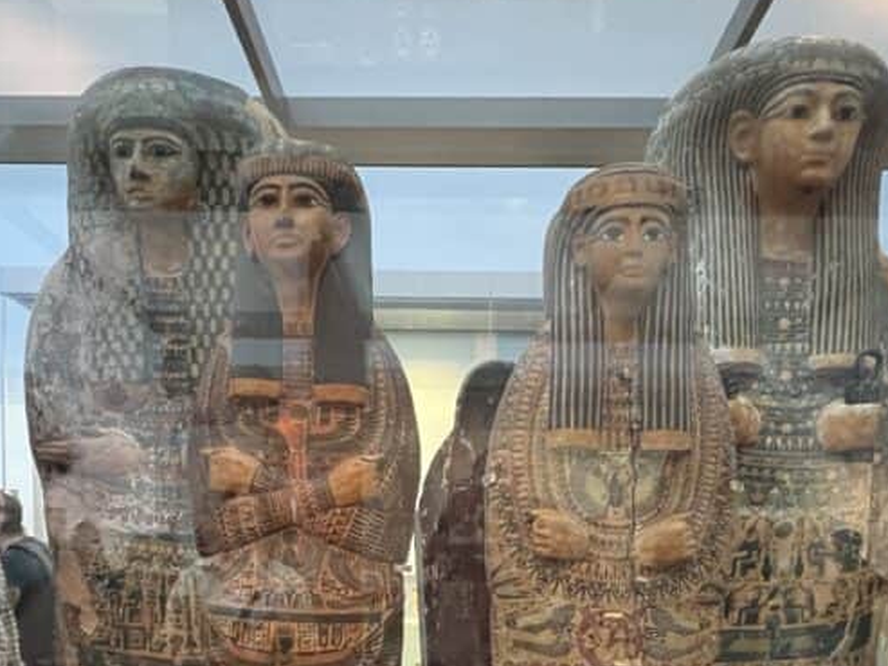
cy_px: 608
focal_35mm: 27
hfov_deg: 65.3
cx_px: 441
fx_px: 693
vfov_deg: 46.1
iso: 1000
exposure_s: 1/33
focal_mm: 1.57
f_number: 1.8
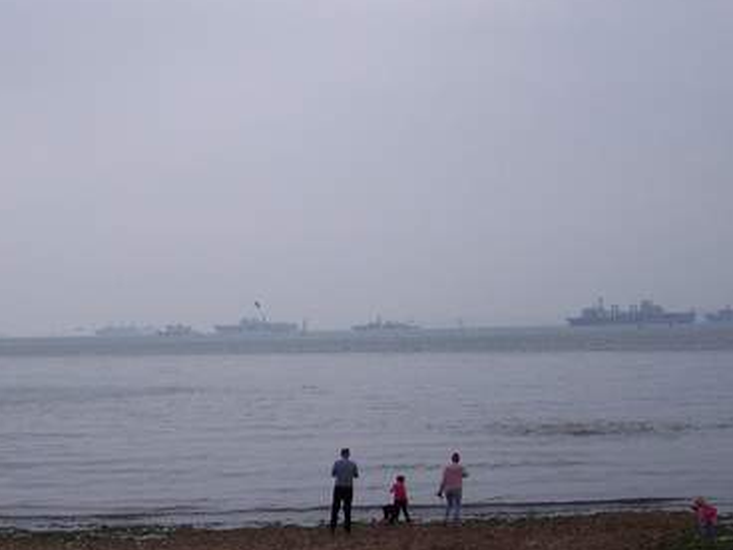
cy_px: 305
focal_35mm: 66
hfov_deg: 28.5
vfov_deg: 22.2
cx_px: 112
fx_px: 1398
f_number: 2.8
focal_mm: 8
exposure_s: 1/700
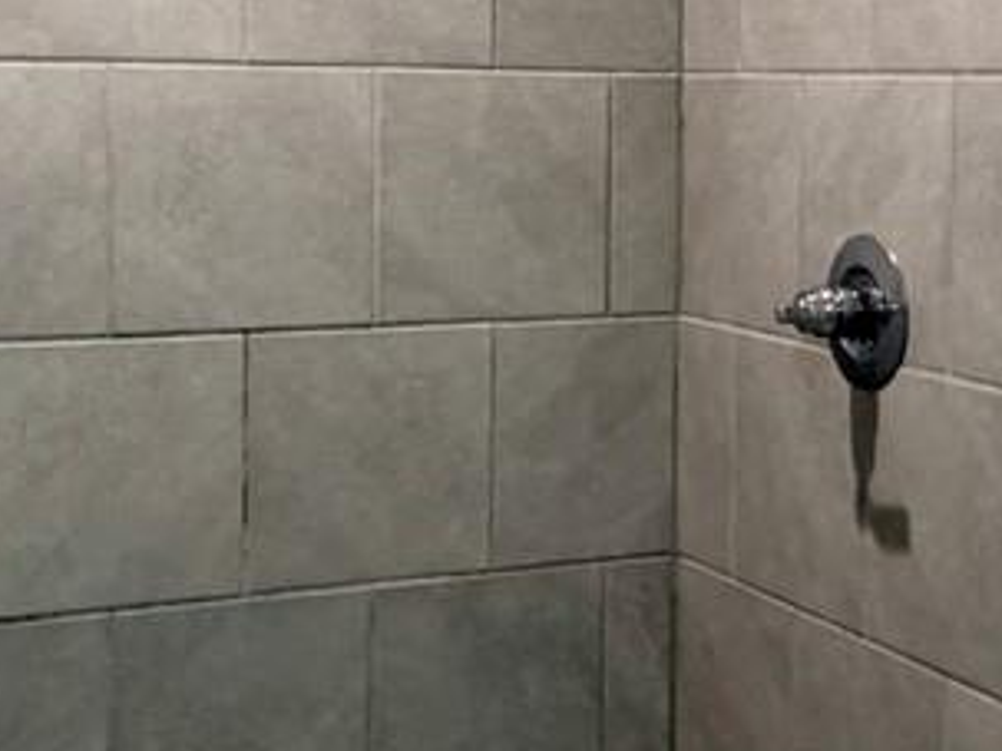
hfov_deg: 26.1
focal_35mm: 74
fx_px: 2141
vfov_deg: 19.7
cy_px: 179
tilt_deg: -1.9
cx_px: 714
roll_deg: -0.7
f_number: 2.2
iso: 320
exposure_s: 1/120
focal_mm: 2.22
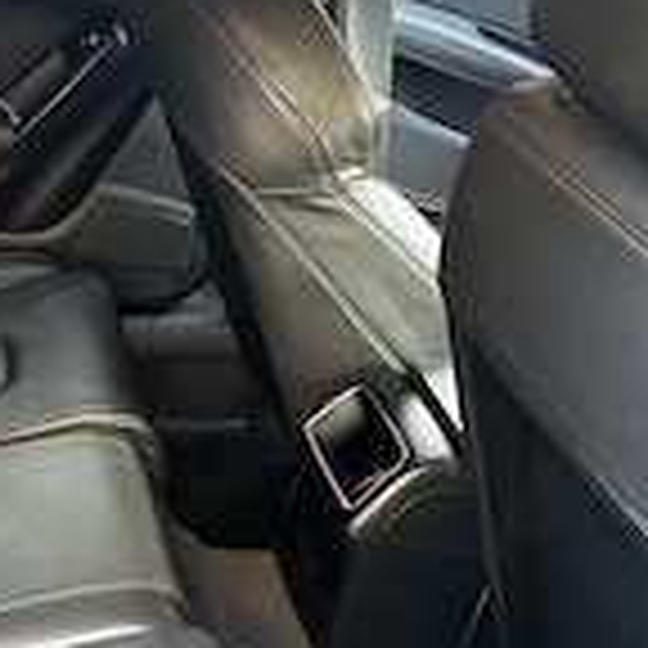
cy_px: 513
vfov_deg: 28.5
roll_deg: -3.8
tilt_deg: -37.1
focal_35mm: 59
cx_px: 0
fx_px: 1250
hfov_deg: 27.4
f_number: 1.78
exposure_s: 1/60
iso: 500
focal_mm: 6.86
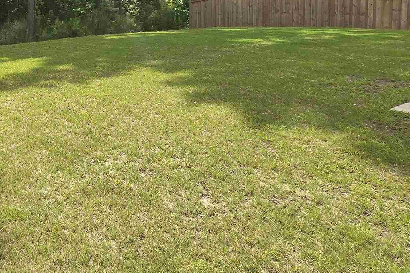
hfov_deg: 50.4
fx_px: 387
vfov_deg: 35.8
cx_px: 52
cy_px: 12
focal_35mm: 34
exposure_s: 1/748
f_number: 2.2
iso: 25
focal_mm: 1.7
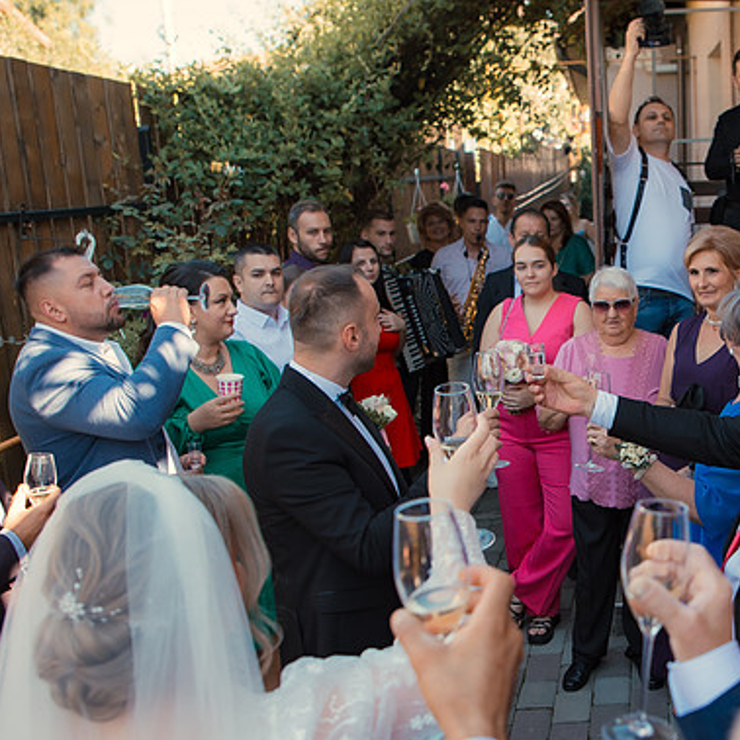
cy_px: 408
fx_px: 992
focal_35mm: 41
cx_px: 641
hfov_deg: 38.6
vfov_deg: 40.9
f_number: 3.5
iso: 200
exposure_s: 1/250
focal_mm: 24
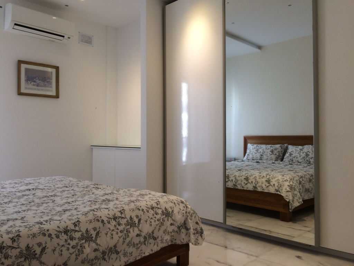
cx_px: 177
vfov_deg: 48.2
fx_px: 297
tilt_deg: +1.9
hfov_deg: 61.7
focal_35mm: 29
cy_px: 133
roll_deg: -1.5
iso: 40
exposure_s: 1/50
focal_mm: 4.15
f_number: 2.2
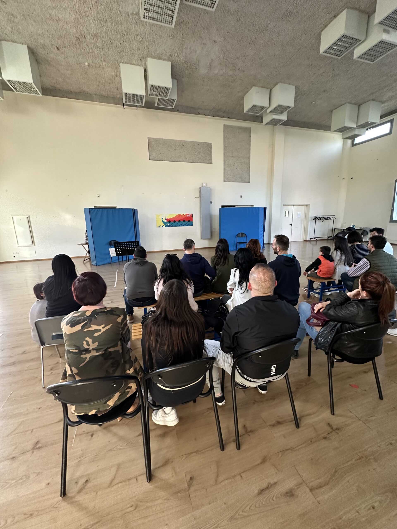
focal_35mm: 14
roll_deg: +0.0
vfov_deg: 102.1
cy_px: 264
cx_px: 198
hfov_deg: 85.7
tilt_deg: -14.9
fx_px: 214
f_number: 2.2
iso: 320
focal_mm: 2.22
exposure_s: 1/88
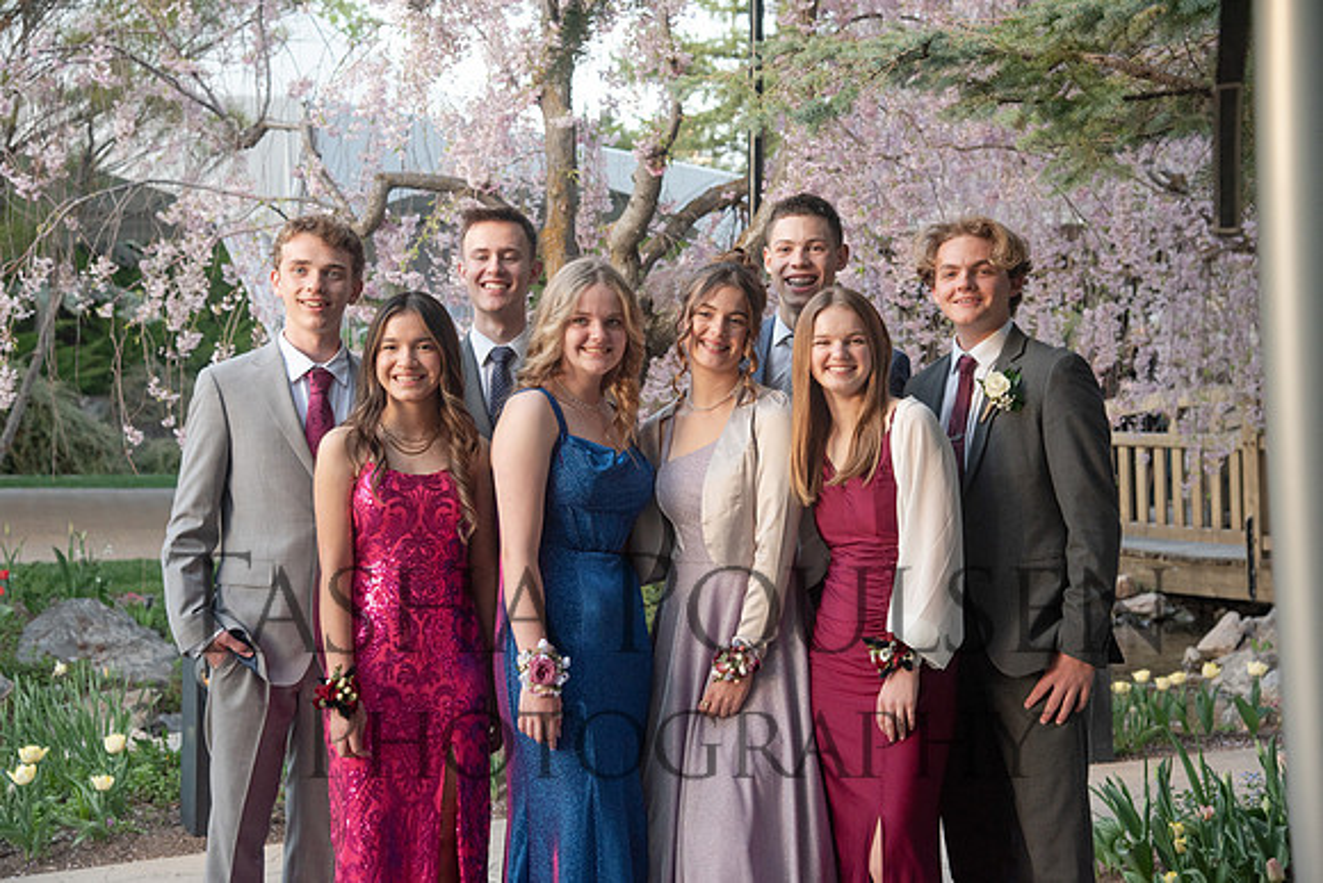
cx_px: 662
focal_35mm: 62
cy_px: 442
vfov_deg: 21.9
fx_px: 2279
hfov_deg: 32.4
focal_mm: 62
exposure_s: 1/125
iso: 800
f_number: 5.6
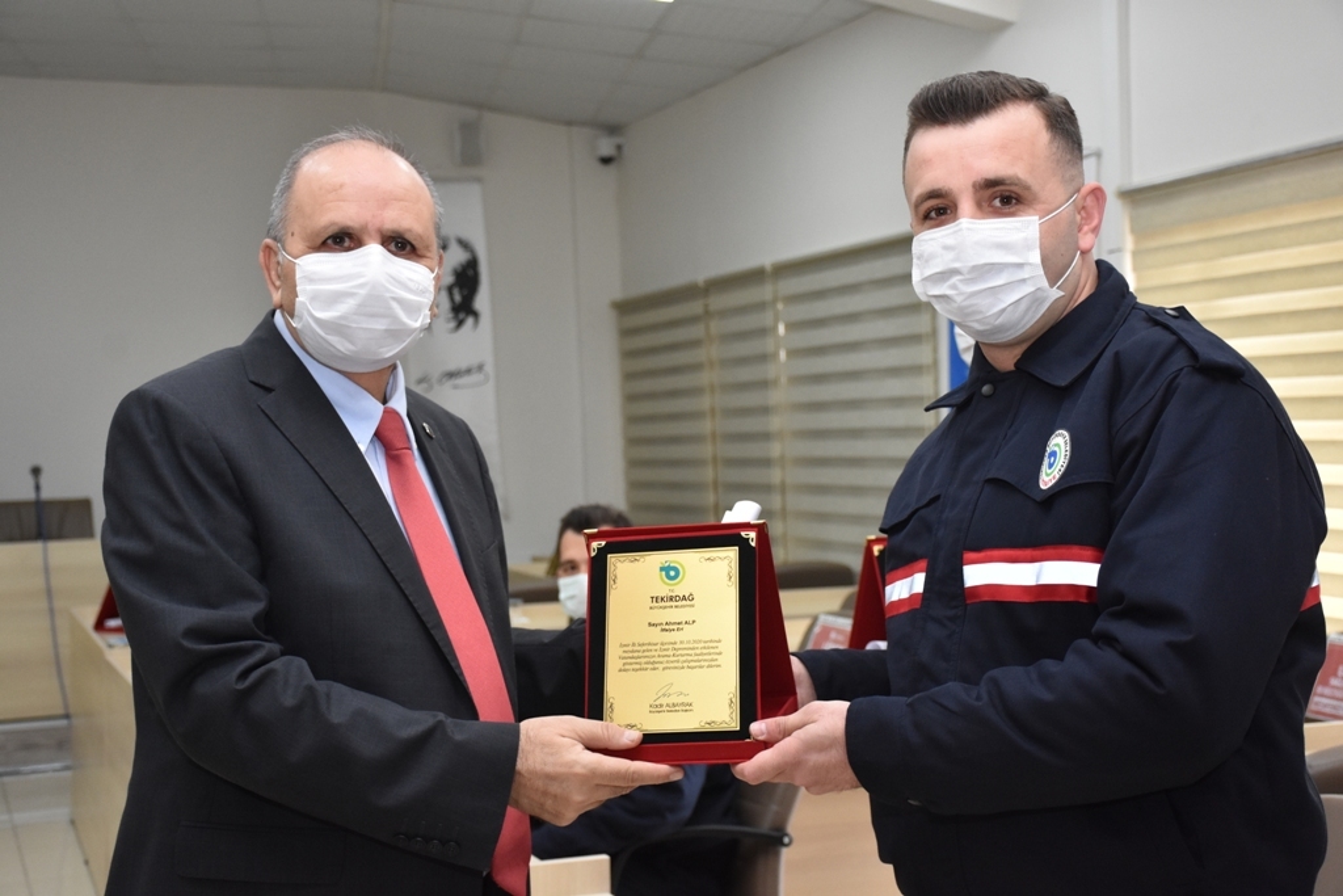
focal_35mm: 57
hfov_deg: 35.0
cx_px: 672
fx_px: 2127
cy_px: 448
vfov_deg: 23.8
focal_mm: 38
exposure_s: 1/160
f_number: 5
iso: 1600
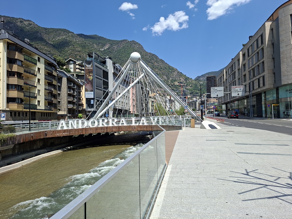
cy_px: 110
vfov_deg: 58.9
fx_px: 194
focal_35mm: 23
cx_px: 146
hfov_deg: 73.9
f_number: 1.8
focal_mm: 5.54
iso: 50
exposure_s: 1/1412
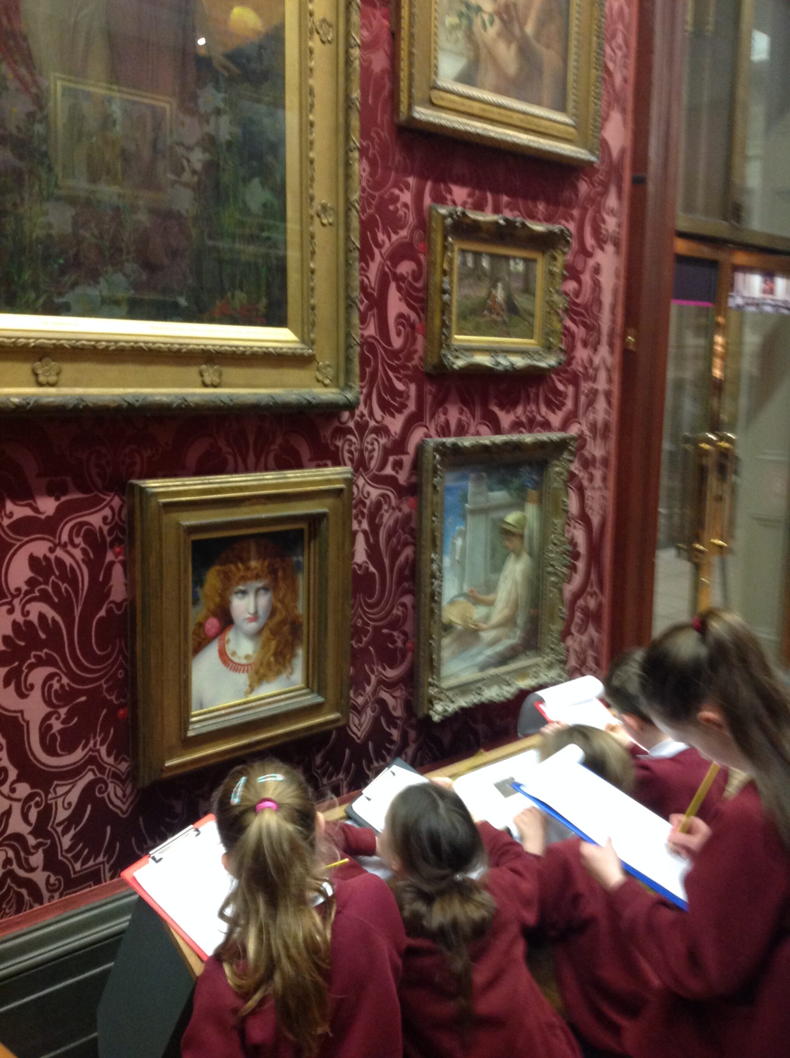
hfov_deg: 40.6
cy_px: 529
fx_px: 1068
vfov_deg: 52.7
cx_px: 395
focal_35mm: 35
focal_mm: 4.28
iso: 250
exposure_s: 1/15
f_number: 2.4
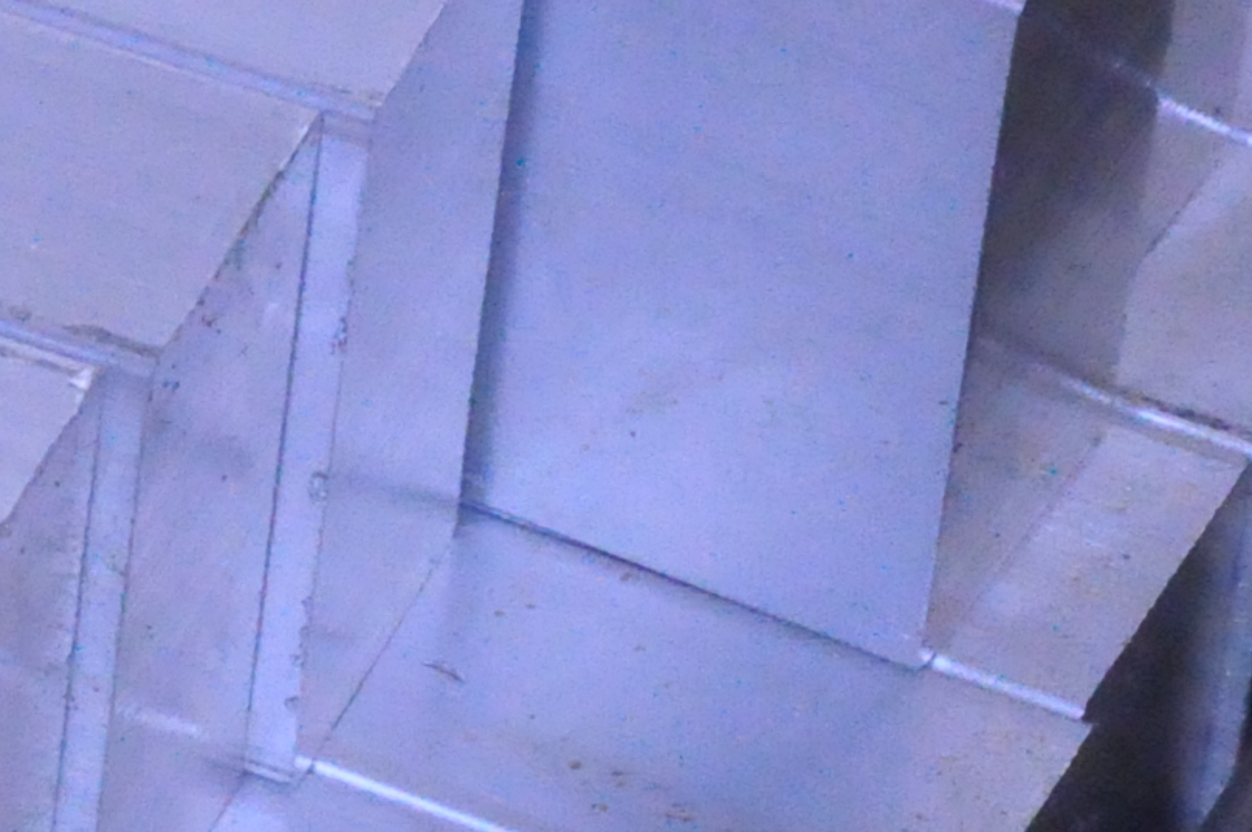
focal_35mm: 677
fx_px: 23508
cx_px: -2031
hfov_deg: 3.0
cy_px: 274
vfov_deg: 2.0
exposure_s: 1/200
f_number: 13
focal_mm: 85
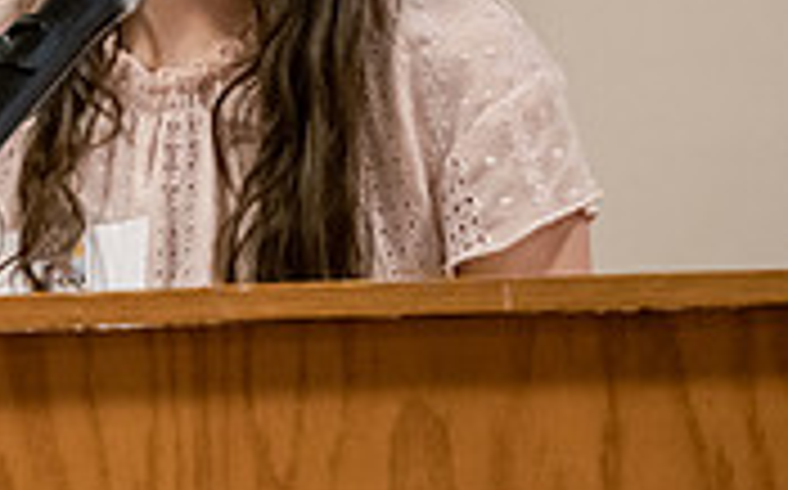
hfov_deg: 3.3
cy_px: 20
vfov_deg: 2.0
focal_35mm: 643
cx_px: 0
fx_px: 13795
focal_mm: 190
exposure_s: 1/200
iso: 4000
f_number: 2.8
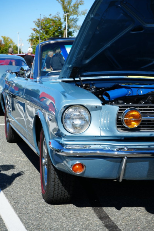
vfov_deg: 28.8
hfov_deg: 19.5
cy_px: 116
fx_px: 449
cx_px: 77
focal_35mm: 70
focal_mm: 70
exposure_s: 1/125
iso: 100
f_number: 10
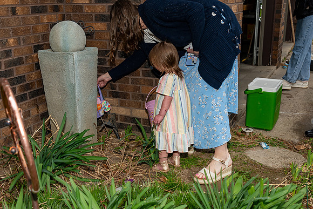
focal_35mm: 45
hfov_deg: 43.8
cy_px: 113
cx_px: 141
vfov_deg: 30.1
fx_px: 388
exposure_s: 1/200
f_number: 4
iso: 125
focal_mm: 26
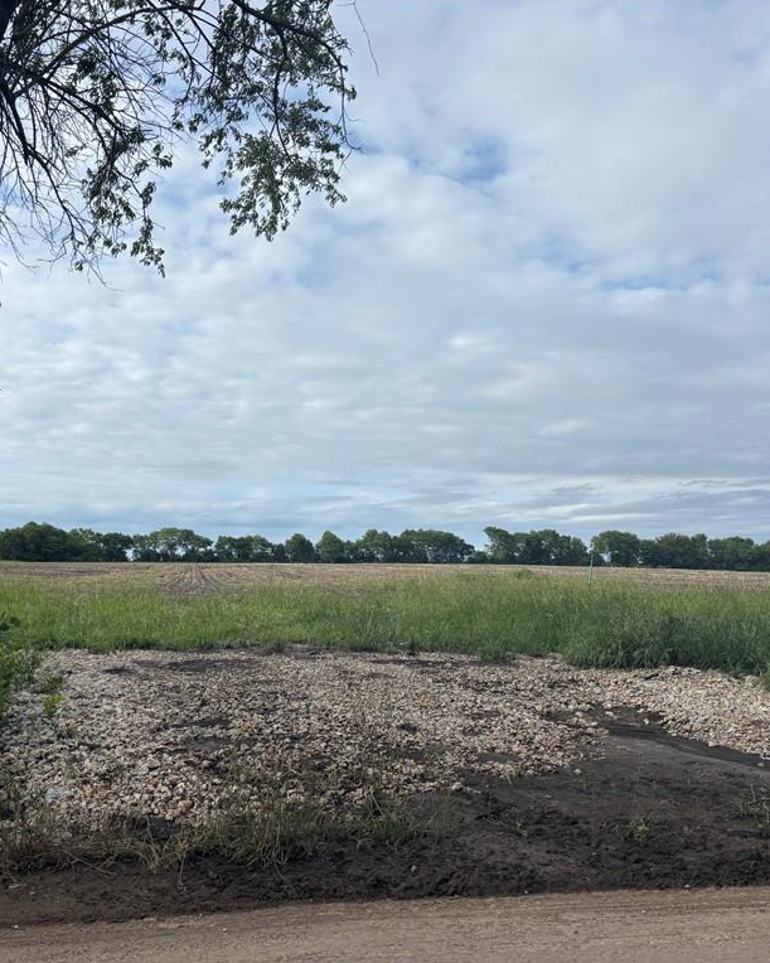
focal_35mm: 34
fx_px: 969
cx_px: 357
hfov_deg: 43.3
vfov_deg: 52.8
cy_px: 480
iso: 50
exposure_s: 1/3650
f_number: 1.6
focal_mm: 5.96
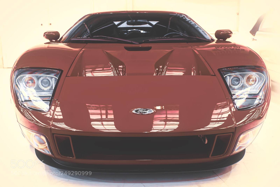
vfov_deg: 37.9
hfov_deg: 54.4
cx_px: 140
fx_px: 272
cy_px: 94
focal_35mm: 35
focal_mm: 35
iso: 500
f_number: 4
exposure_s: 1/40
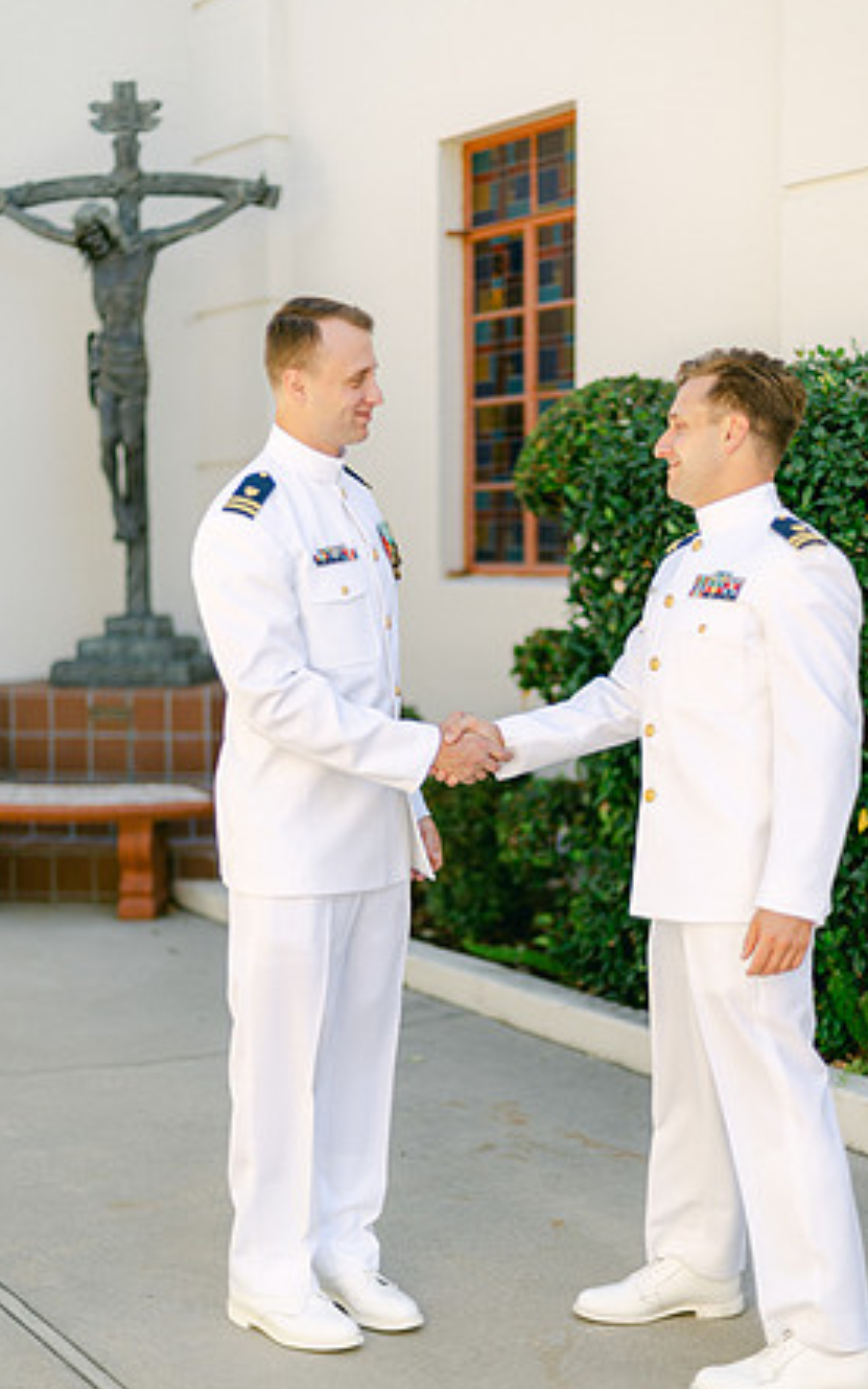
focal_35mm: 60
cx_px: 458
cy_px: 690
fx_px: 2270
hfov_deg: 21.6
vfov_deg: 34.0
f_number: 1.4
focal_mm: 58
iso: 64
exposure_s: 1/1250
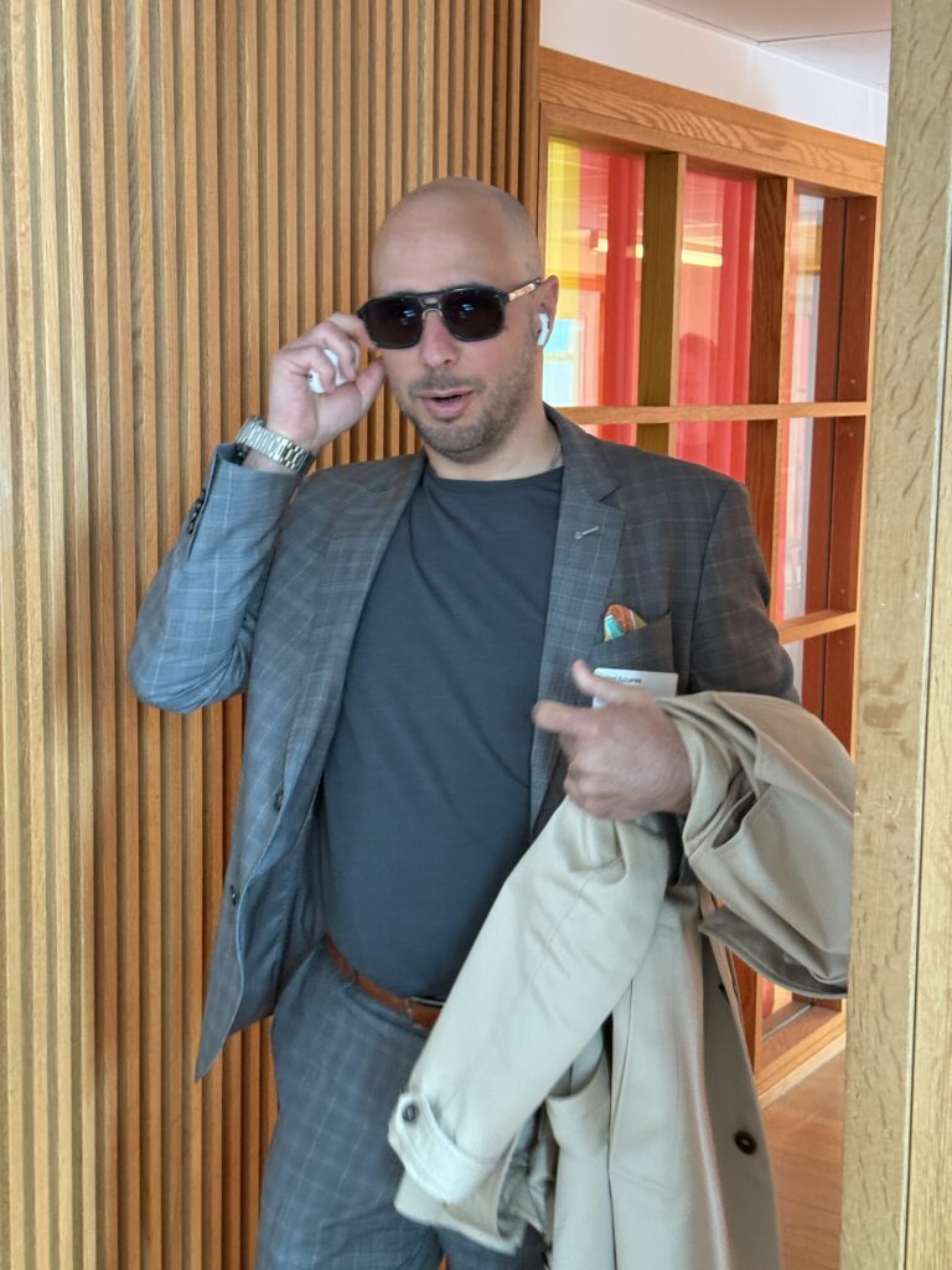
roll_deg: +0.1
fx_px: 1760
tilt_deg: -8.3
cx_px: 476
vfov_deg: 39.7
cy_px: 635
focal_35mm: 48
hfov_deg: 30.3
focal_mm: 6.76
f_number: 1.78
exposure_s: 1/42
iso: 250
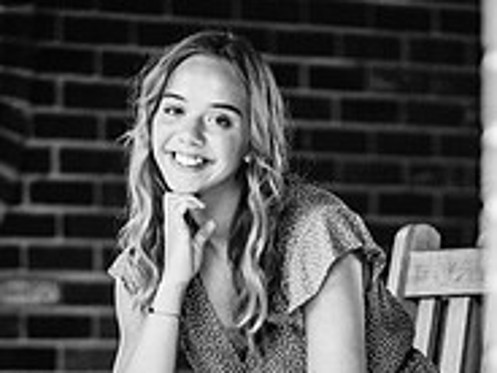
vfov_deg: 4.4
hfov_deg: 5.8
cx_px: 335
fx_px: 4896
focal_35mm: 341
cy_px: 414
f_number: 2.8
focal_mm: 145
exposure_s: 1/500
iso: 640
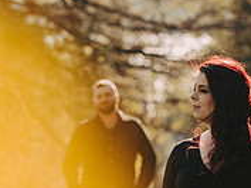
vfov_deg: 7.1
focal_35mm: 210
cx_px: 164
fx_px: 1524
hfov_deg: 9.4
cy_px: 175
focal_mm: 86
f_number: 2.8
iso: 400
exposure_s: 1/2000
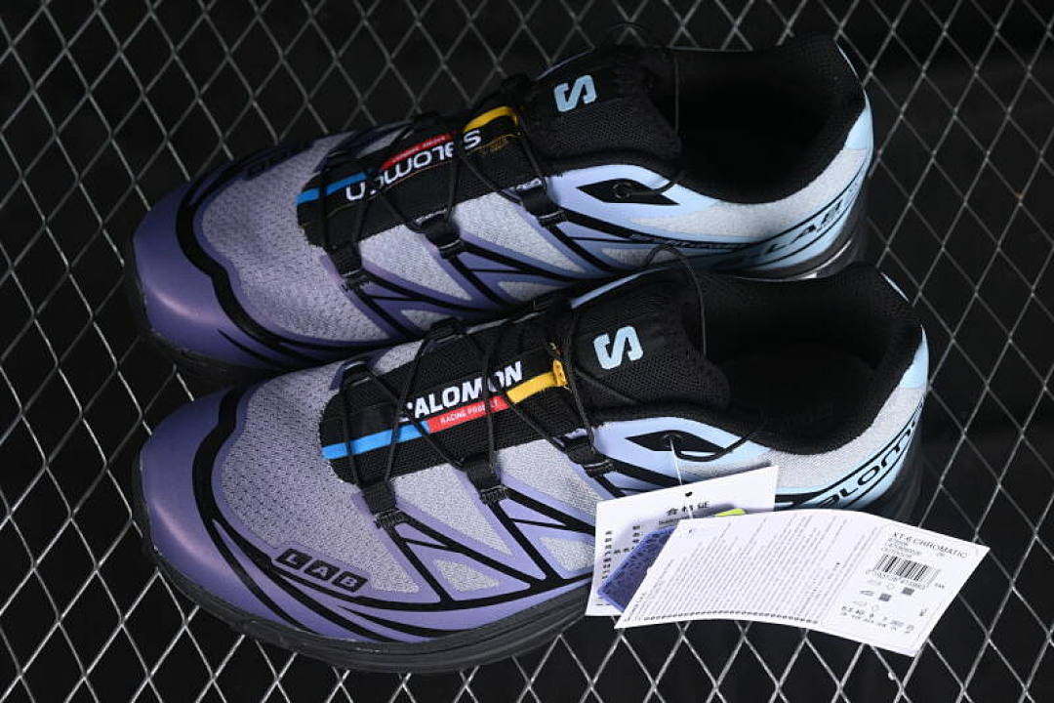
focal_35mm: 75
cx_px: 527
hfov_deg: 27.0
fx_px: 2196
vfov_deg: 18.2
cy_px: 352
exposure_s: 1/60
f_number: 6.3
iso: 160
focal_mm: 50
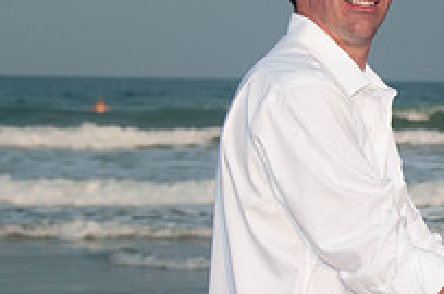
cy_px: 156
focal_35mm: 235
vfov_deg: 5.8
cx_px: 588
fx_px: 2892
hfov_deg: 8.6
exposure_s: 1/250
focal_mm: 55
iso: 100
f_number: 7.1
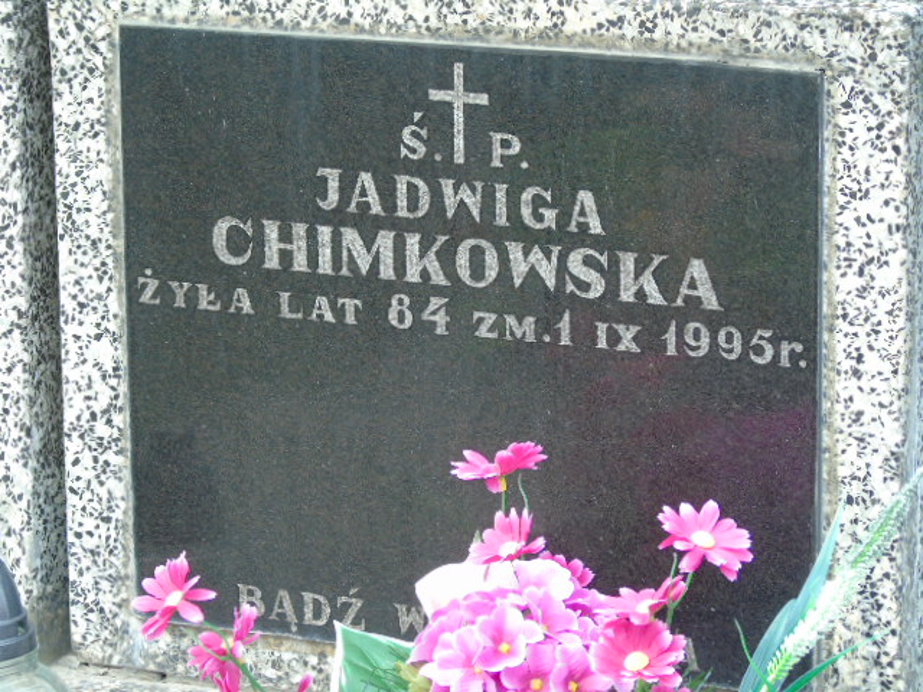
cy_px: 346
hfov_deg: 10.6
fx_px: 4959
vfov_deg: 8.0
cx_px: 462
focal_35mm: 186
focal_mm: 33
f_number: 5
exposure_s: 1/125
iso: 100
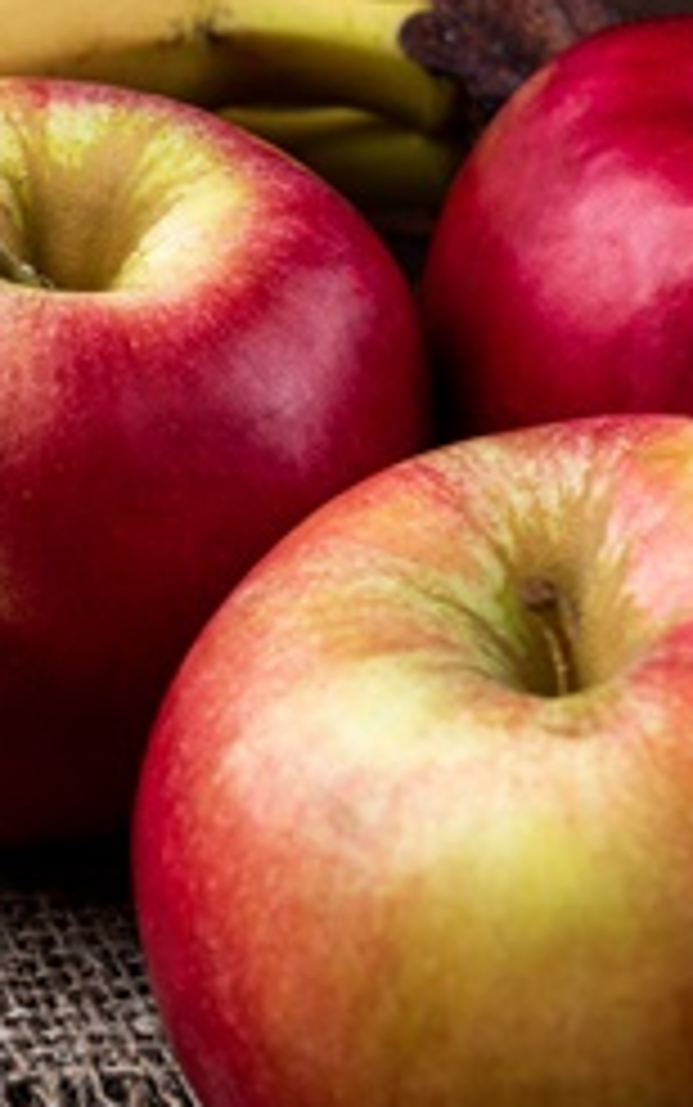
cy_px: 508
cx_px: -52
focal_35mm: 154
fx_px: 4648
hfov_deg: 8.5
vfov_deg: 13.6
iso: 100
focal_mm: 62
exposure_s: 1/125
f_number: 9
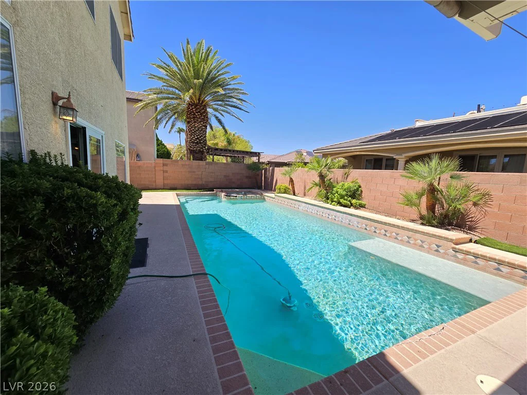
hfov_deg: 106.2
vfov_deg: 89.9
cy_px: 198
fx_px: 198
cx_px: 264
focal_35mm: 13
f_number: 2.2
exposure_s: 1/1339
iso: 50
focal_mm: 2.2
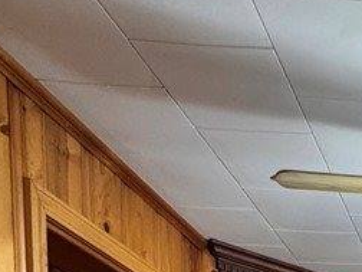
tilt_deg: -4.7
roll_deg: -1.6
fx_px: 596
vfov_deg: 18.2
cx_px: 510
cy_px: 532
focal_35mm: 57
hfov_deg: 26.6
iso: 640
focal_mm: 2.22
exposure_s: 1/60
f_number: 2.2
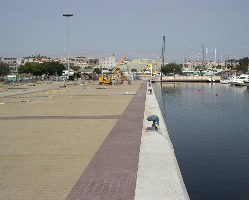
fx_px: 324
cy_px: 109
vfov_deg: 34.1
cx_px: 121
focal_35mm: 44
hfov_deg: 42.0
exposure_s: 1/640
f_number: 4.8
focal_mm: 5.8
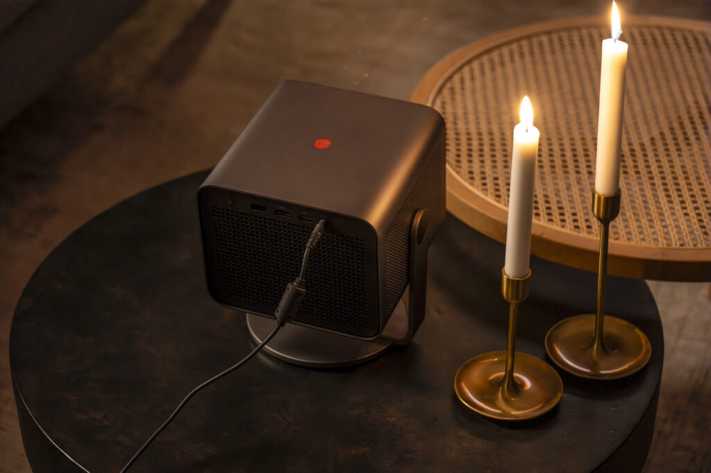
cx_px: 356
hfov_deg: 24.2
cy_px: 236
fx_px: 1658
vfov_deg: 16.3
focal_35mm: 84
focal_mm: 84
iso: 6400
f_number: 3.9
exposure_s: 1/125
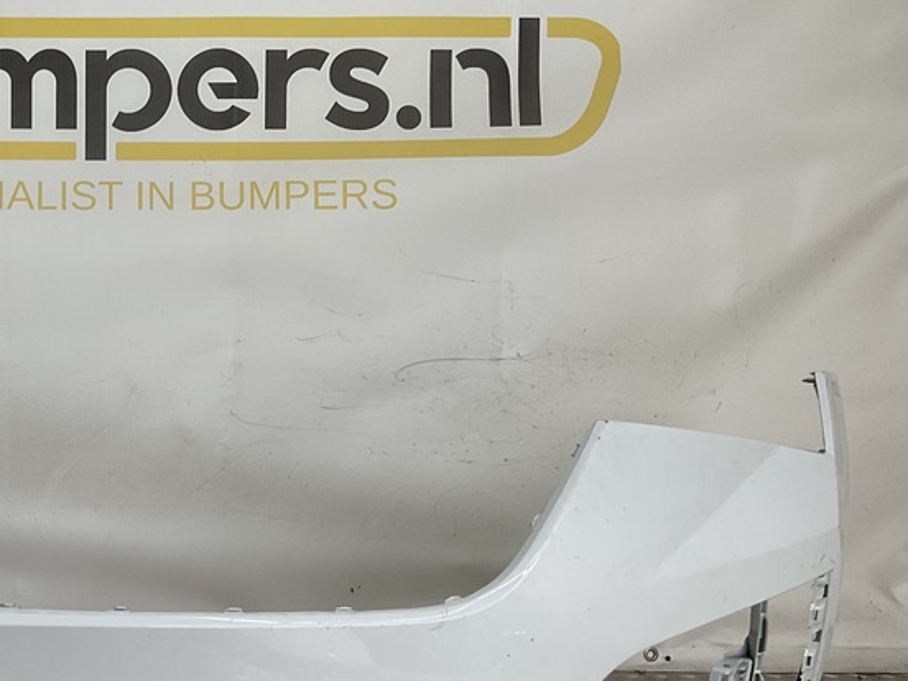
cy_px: 466
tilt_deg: -6.0
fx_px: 1390
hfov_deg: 34.2
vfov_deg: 27.3
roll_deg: -1.2
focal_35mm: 53
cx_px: 90
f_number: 1.8
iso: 16
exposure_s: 1/307
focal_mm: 3
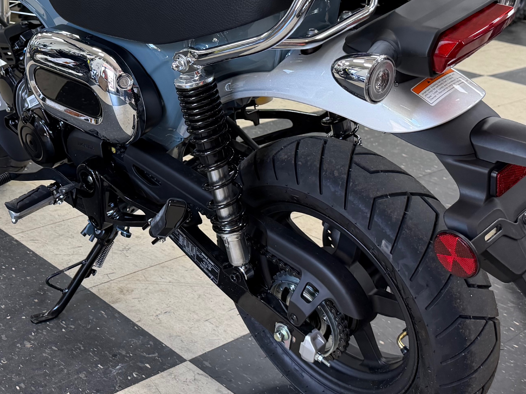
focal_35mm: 53
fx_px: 805
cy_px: 85
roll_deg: -4.1
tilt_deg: -15.6
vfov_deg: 27.0
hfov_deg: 35.6
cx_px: 154
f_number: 1.78
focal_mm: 6.76
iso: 200
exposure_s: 1/120
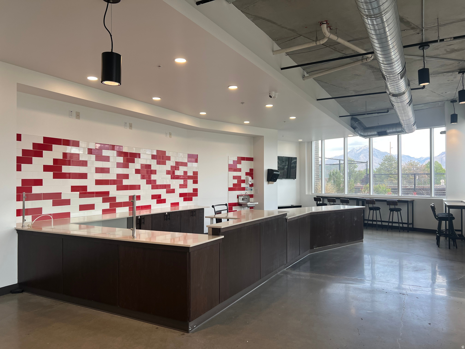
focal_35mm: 26
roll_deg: +0.5
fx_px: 349
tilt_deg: +0.3
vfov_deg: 53.1
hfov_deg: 67.3
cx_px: 232
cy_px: 174
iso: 40
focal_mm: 5.7
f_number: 1.5
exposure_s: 1/246
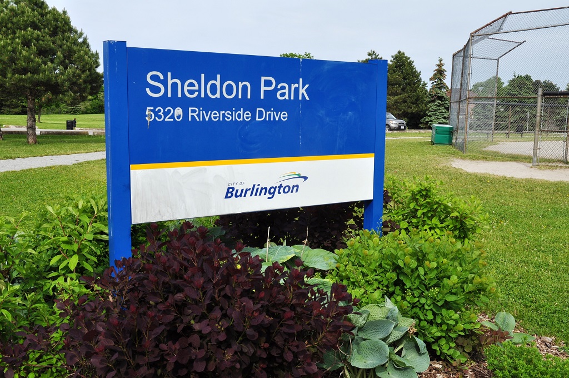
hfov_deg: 51.3
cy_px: 189
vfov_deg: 35.4
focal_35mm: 38
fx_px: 592
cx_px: 284
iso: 200
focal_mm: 25
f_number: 10
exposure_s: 1/320
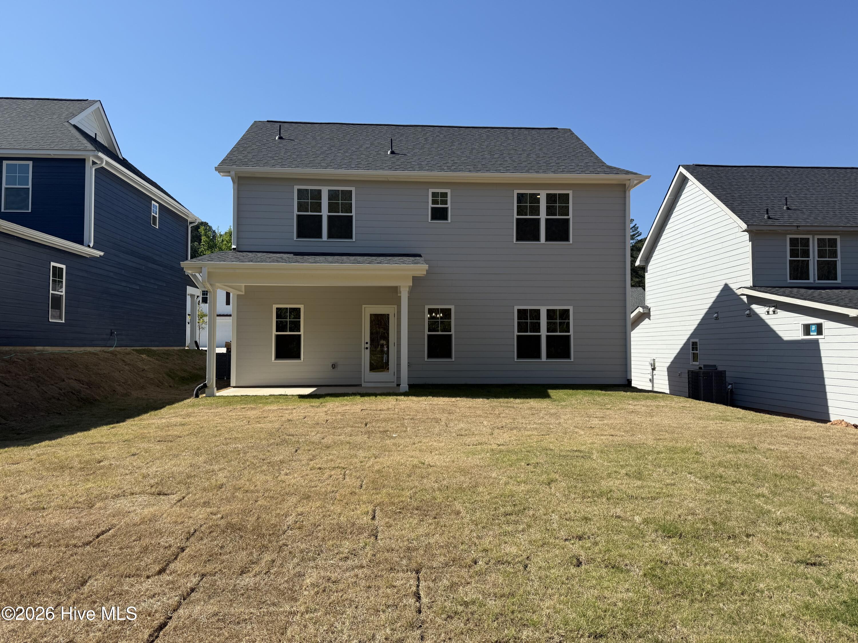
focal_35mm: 24
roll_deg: +0.0
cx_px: 429
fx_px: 595
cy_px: 322
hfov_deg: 71.6
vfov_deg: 56.8
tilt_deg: +1.6
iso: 80
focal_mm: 6.76
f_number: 1.78
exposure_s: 1/4405
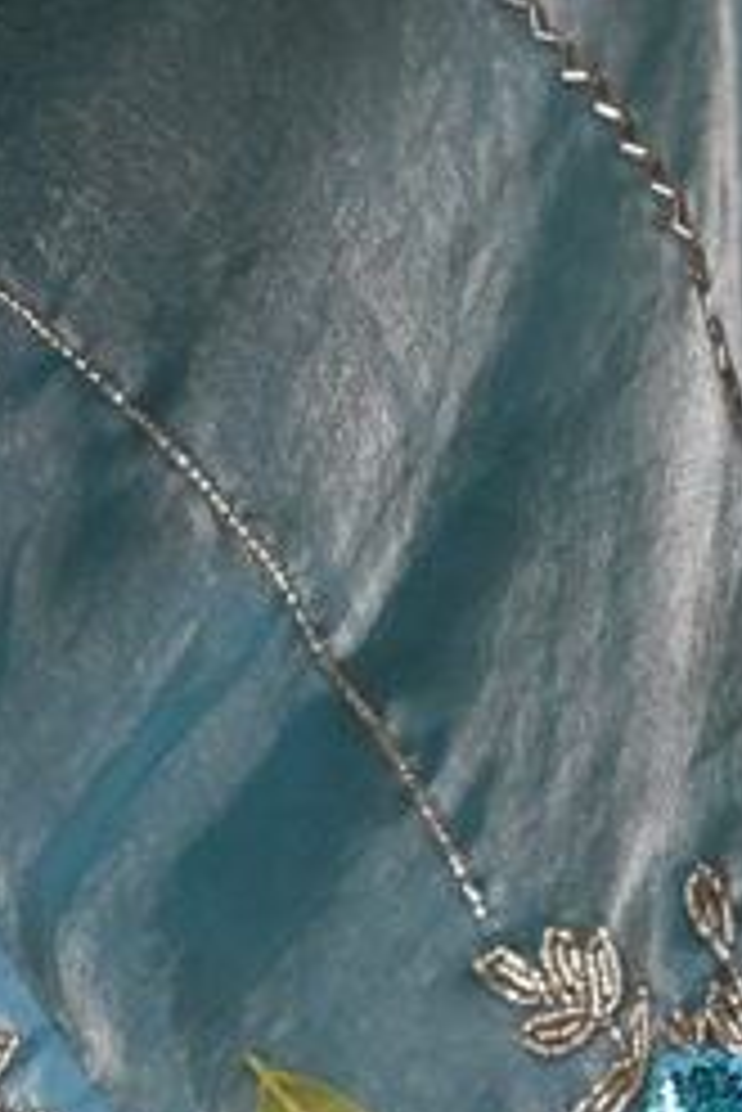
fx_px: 5619
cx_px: 310
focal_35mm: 182
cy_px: 1080
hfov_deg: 7.6
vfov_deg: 11.2
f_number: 1.8
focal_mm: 50
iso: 125
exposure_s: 1/200
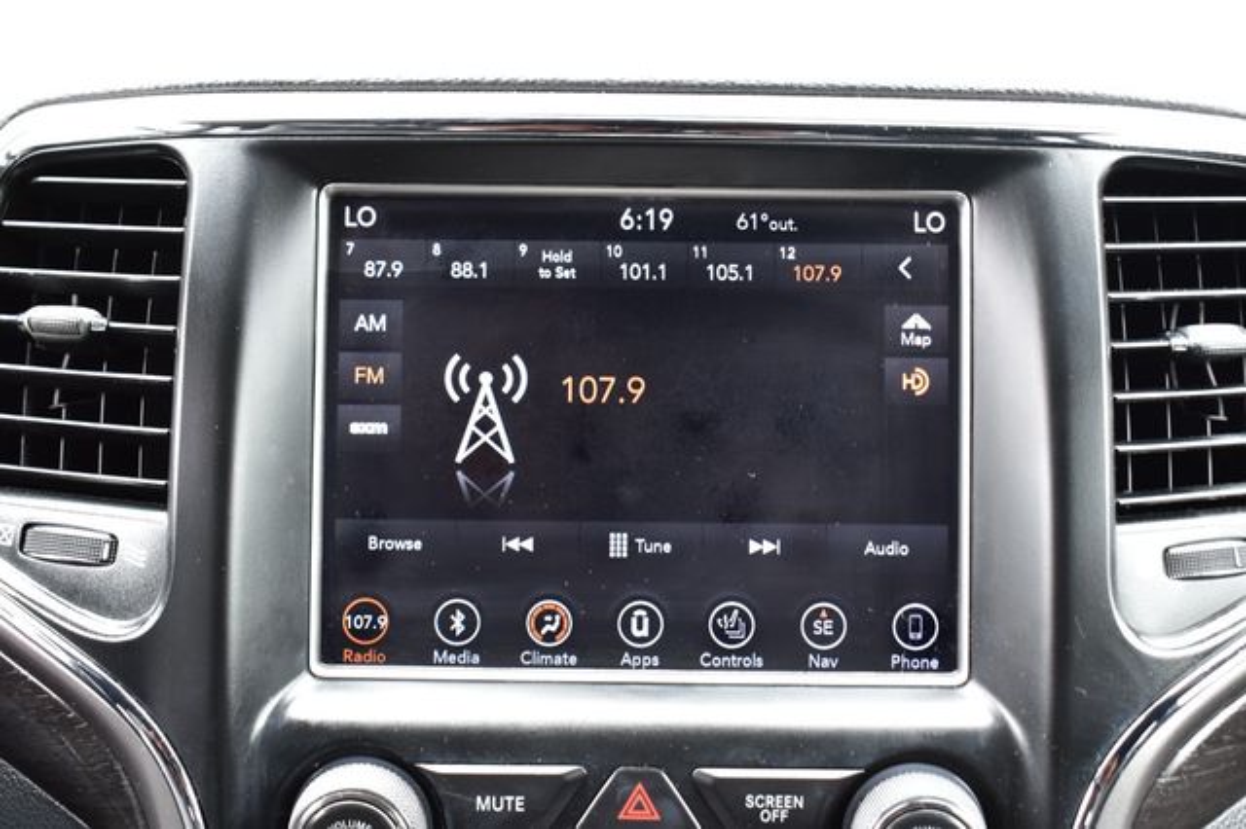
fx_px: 1764
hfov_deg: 38.9
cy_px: 414
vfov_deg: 26.5
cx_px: 623
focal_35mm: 51
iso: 400
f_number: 7.1
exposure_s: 1/25
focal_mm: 34
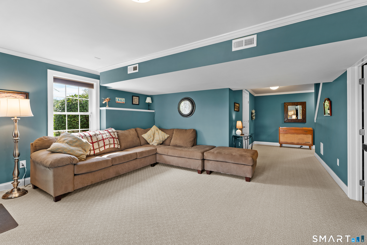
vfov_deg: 73.7
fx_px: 163
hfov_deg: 96.7
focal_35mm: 16
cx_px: 184
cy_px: 122
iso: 500
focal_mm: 16
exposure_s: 1/4
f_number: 5.6
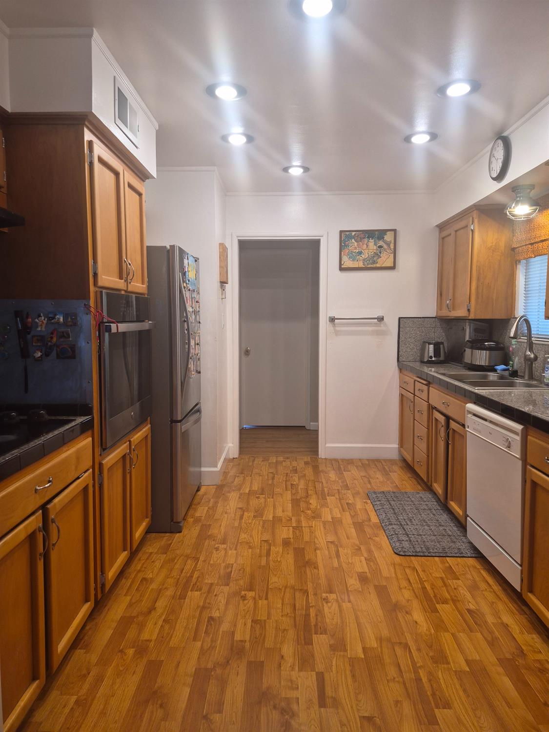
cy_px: 366
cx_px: 274
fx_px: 486
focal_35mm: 23
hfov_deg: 58.9
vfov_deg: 73.9
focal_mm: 5.4
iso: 160
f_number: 1.8
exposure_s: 1/120
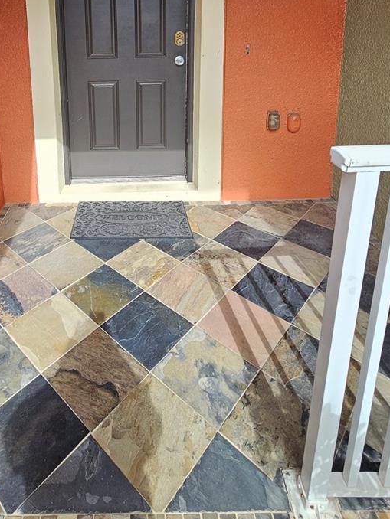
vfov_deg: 65.2
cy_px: 83
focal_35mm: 23
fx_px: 345
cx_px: 129
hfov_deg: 57.6
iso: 64
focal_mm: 2.2
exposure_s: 1/717
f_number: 2.2
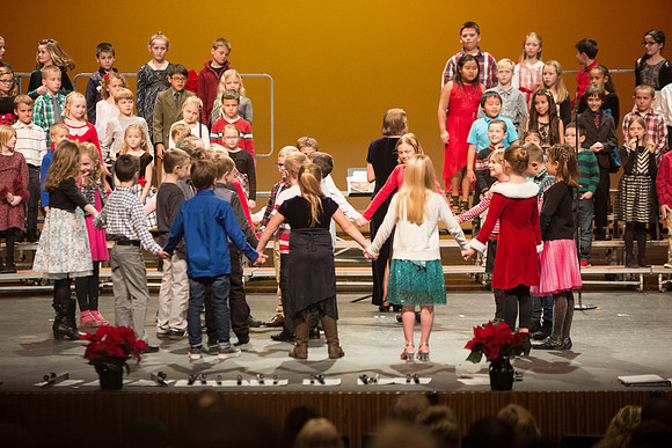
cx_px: 336
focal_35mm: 140
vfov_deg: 9.8
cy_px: 224
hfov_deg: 14.7
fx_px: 2614
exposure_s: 1/200
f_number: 2.8
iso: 2500
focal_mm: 140
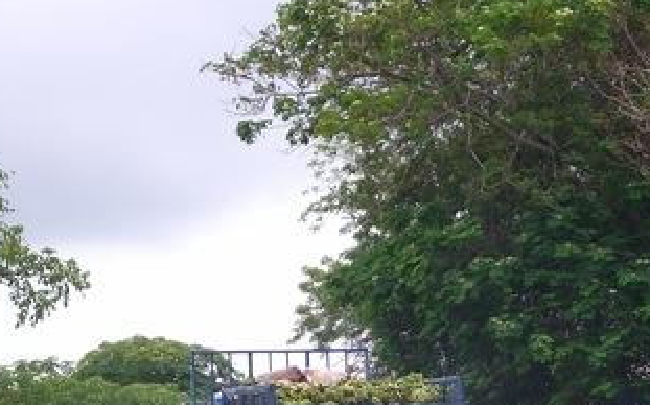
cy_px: 386
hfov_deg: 8.4
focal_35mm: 249
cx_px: 472
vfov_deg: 5.3
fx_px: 4409
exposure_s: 1/125
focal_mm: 23.7
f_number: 5.1
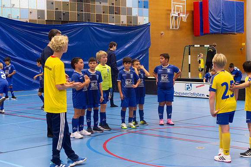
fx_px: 488
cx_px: 126
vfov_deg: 19.4
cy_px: 84
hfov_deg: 28.9
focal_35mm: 70
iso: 5000
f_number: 3.5
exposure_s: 1/400
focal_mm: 70
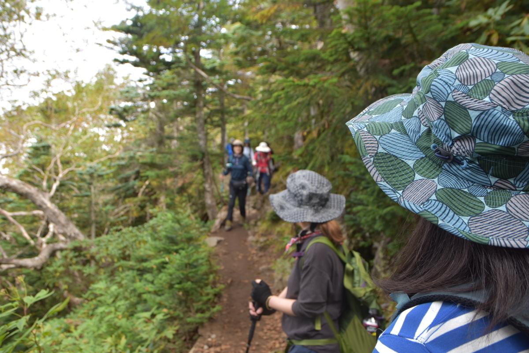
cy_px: 176
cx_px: 264
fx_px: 441
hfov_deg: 61.9
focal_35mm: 30
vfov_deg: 43.7
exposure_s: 1/160
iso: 125
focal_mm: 20
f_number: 5
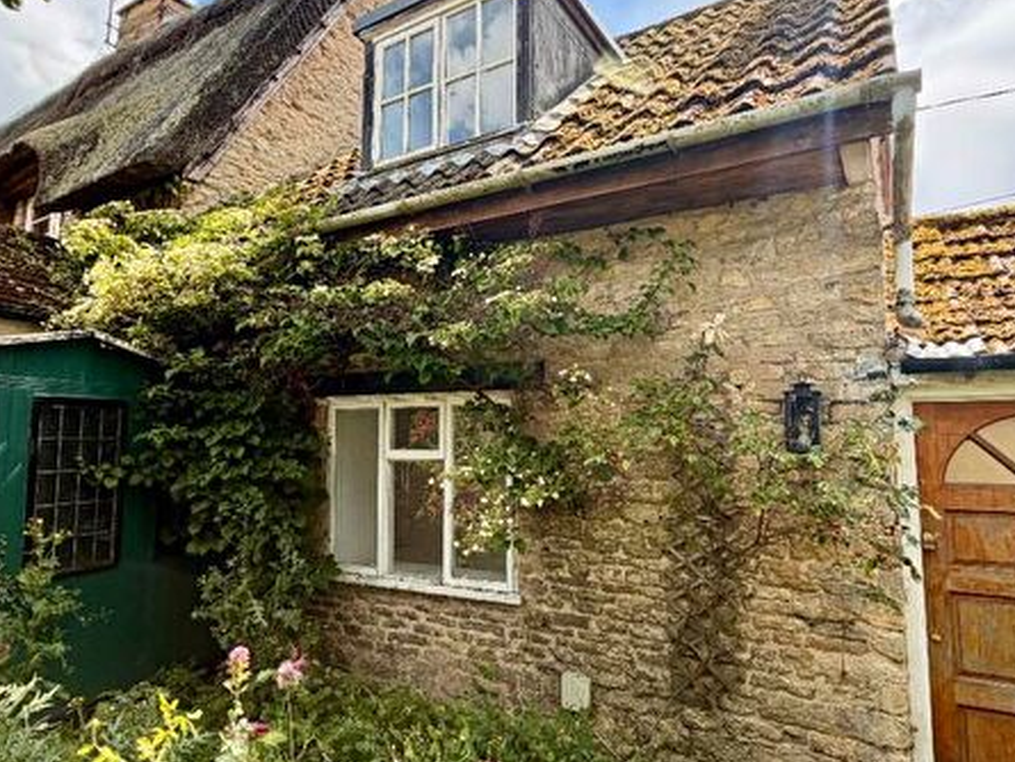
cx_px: 479
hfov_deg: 76.3
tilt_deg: +5.9
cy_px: 384
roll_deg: +0.0
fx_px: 645
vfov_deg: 61.1
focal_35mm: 22
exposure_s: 1/502
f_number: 2.2
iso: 50
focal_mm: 2.22
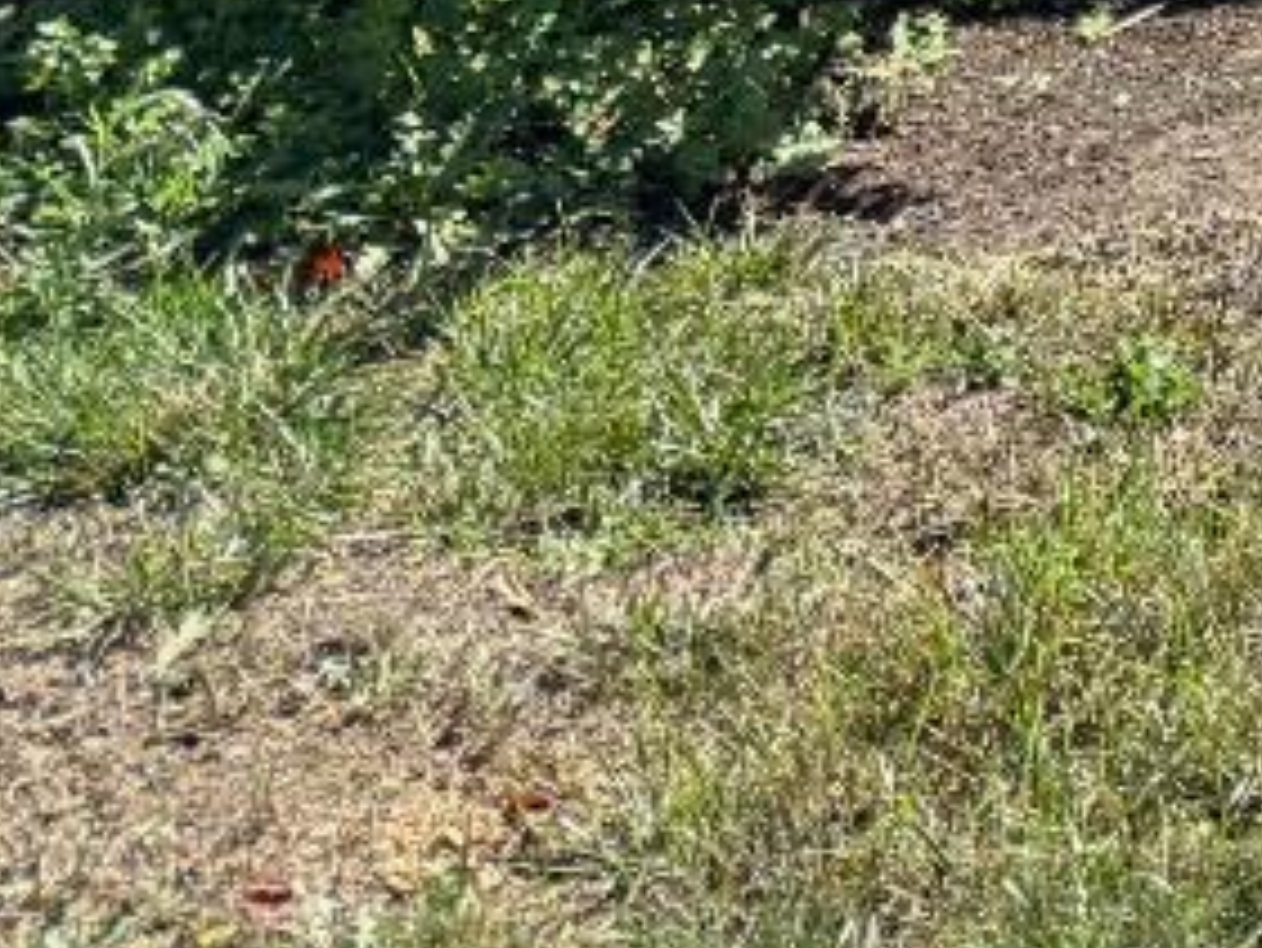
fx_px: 4669
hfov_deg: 11.9
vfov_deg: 10.1
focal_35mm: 128
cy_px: -1350
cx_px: 3207
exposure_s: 1/2000
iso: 100
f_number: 1.78
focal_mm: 6.76
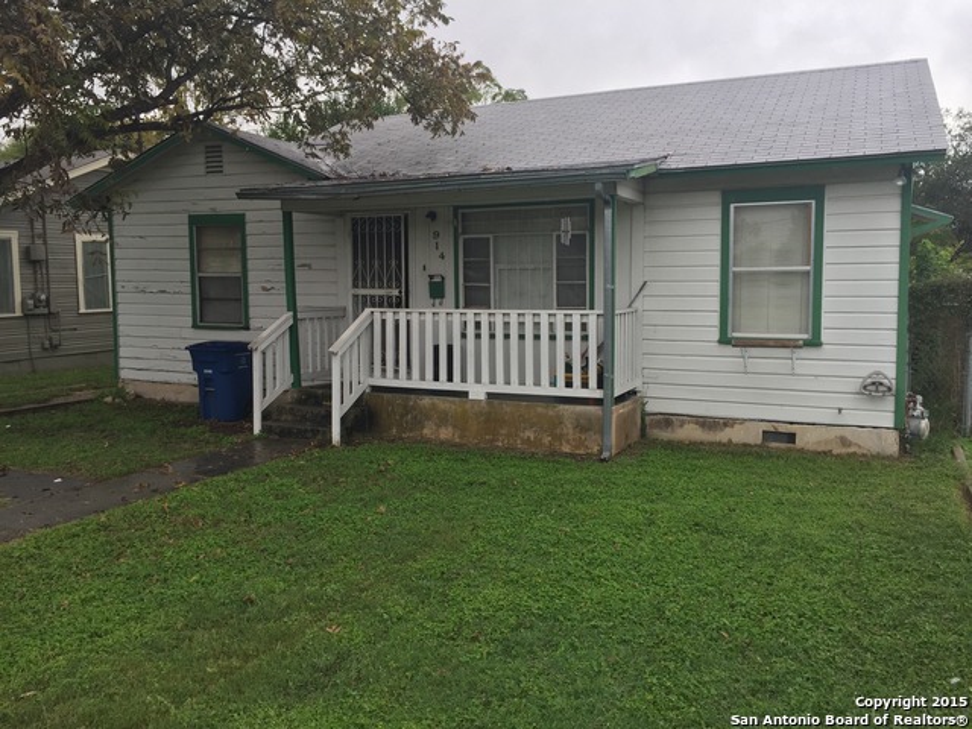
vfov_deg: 48.2
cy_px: 364
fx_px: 814
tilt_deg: -4.9
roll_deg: -0.7
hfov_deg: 61.7
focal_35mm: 29
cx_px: 486
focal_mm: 4.15
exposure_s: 1/760
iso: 32
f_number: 2.2
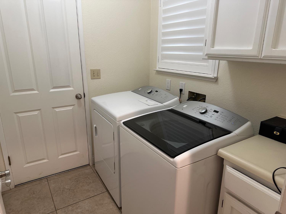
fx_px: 198
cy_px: 107
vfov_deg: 56.8
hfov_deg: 71.6
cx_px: 143
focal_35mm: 24
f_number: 1.78
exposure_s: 1/60
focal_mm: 6.86
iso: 160
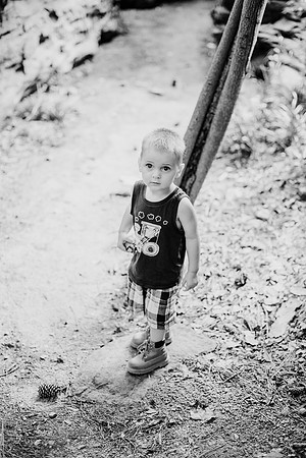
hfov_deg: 27.0
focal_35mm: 50
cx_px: 153
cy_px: 229
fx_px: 637
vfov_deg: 39.6
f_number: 2.2
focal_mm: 50
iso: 200
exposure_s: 1/640
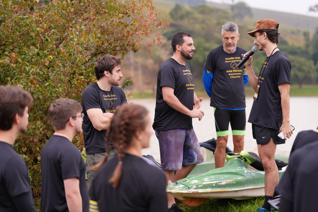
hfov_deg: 20.8
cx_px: 159
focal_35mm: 98
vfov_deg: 14.0
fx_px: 865
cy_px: 106
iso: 125
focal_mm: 98
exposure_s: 1/100
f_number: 2.8
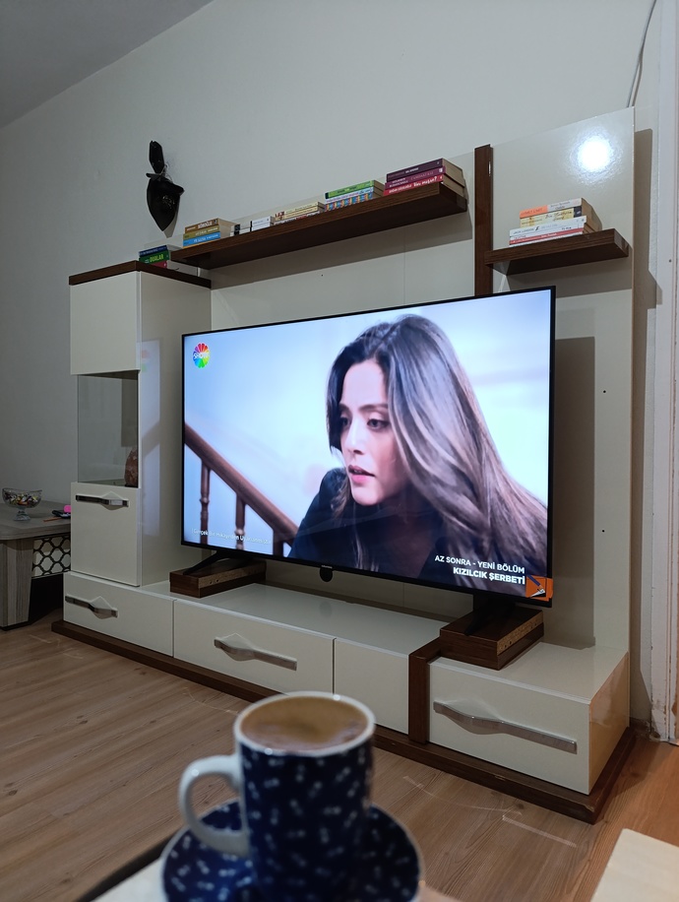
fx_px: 600
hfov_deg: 59.0
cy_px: 451
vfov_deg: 73.8
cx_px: 340
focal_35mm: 23
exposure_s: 1/33.3
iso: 1000
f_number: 1.6
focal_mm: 6.14
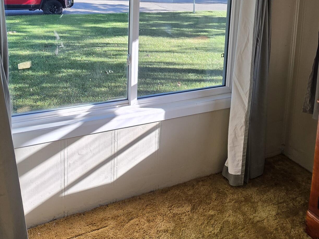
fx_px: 295
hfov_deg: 56.7
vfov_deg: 41.0
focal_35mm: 32
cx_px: 178
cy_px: 27
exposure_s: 1/258
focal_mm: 2.2
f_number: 1.9
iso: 32
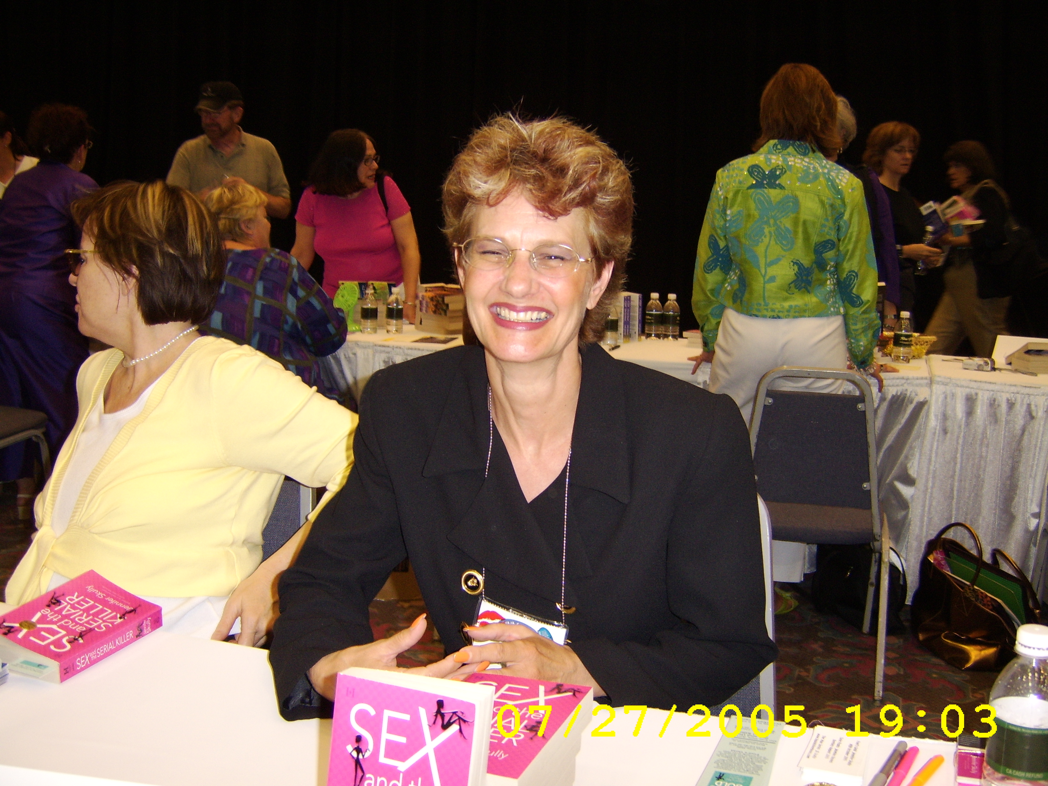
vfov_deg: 45.4
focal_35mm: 31
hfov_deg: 58.4
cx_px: 524
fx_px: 939
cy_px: 393
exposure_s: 1/30
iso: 141
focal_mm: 8.13
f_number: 2.7
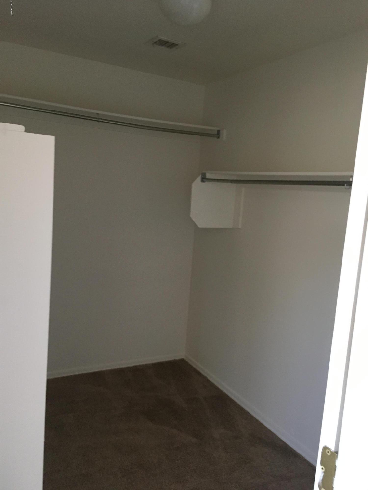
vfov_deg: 61.7
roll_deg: -0.9
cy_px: 245
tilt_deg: -6.9
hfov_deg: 48.2
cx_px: 184
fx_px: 411
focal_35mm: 29
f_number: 2.2
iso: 200
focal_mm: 4.15
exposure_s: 1/24
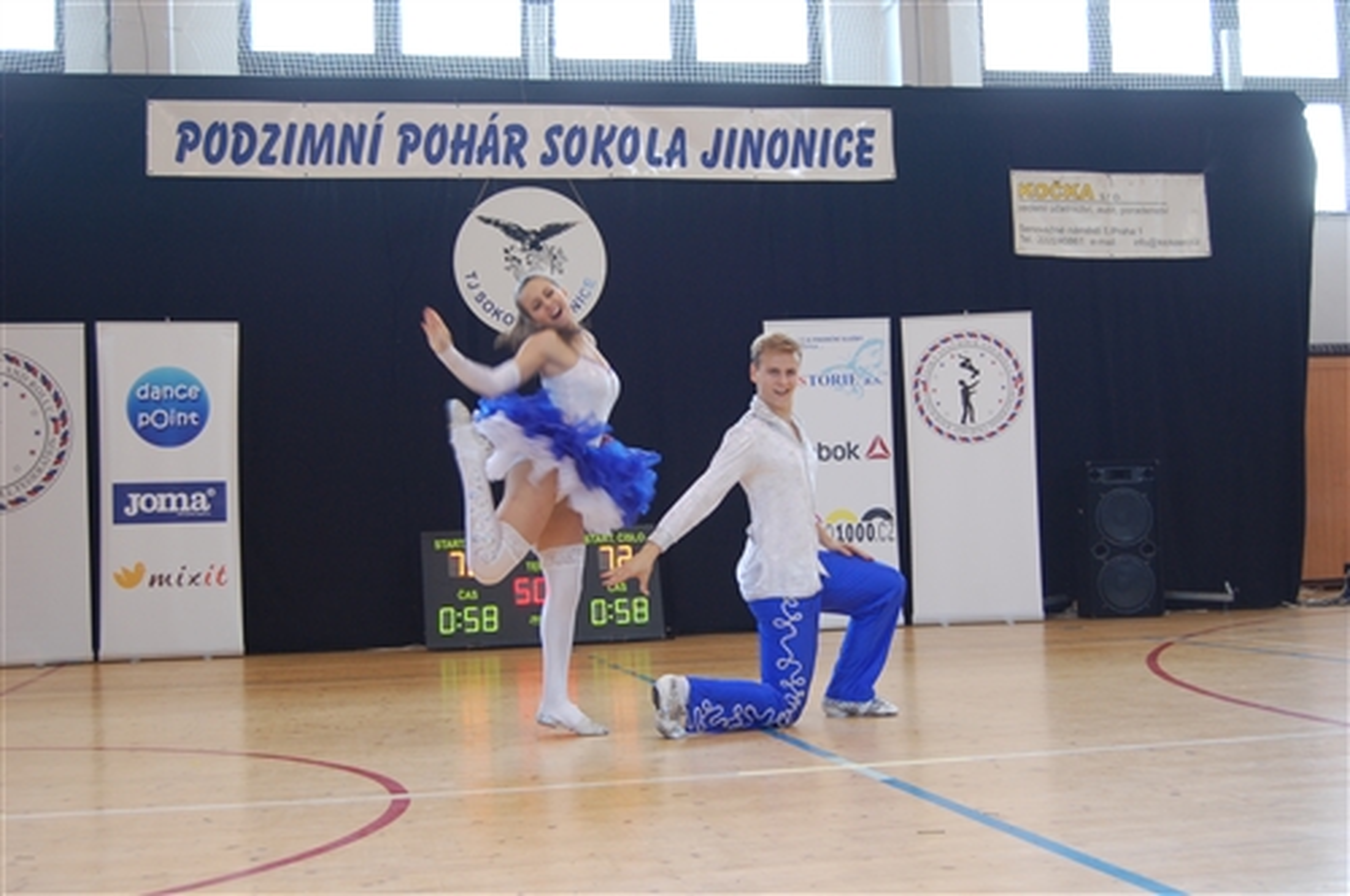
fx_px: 1741
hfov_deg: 42.4
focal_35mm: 46
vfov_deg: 28.9
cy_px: 448
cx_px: 675
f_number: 4.5
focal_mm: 31
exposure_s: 1/30
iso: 400
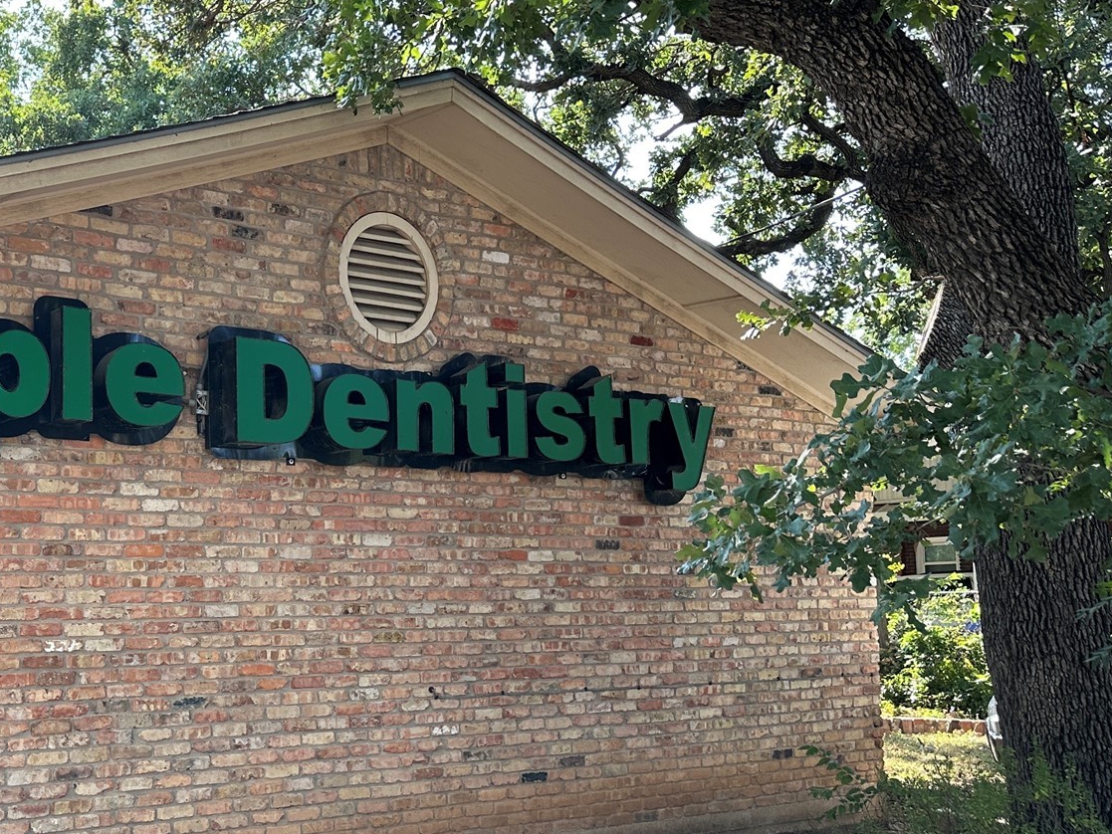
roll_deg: +0.5
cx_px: 167
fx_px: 1414
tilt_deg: +3.8
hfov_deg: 40.5
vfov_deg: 32.8
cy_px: 505
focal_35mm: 44
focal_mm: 6.86
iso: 80
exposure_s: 1/417
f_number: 1.78
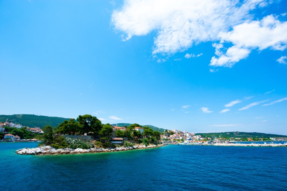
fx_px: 112
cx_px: 144
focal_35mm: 14
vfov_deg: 81.1
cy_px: 96
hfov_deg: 104.3
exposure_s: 1/640
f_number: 7.1
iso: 200
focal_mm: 14
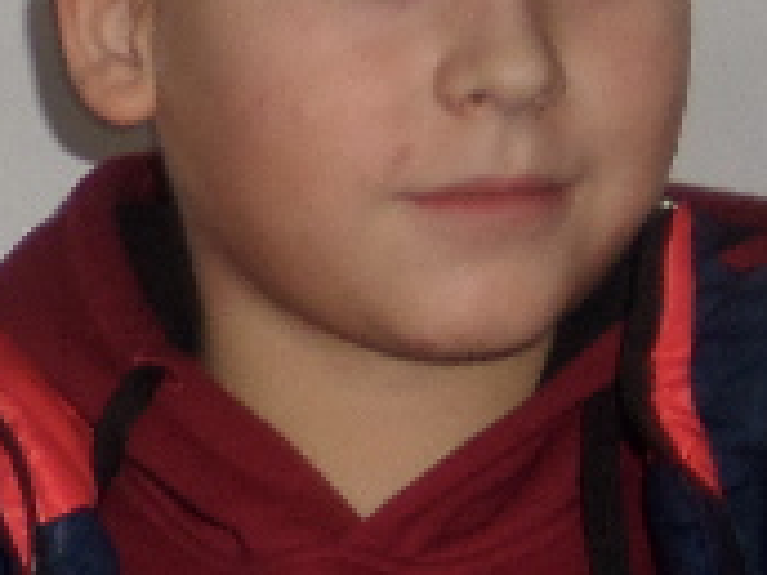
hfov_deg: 12.2
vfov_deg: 10.3
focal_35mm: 143
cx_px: -763
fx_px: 3169
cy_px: 548
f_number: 3.2
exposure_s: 1/20
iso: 100
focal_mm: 4
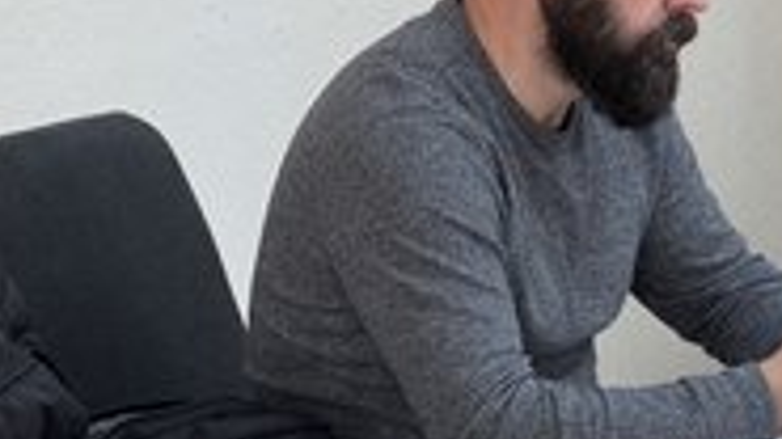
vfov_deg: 6.7
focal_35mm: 181
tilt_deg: -11.0
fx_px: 3753
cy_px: 262
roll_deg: -0.1
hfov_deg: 11.8
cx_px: 769
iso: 160
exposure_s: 1/50
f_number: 2.8
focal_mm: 9
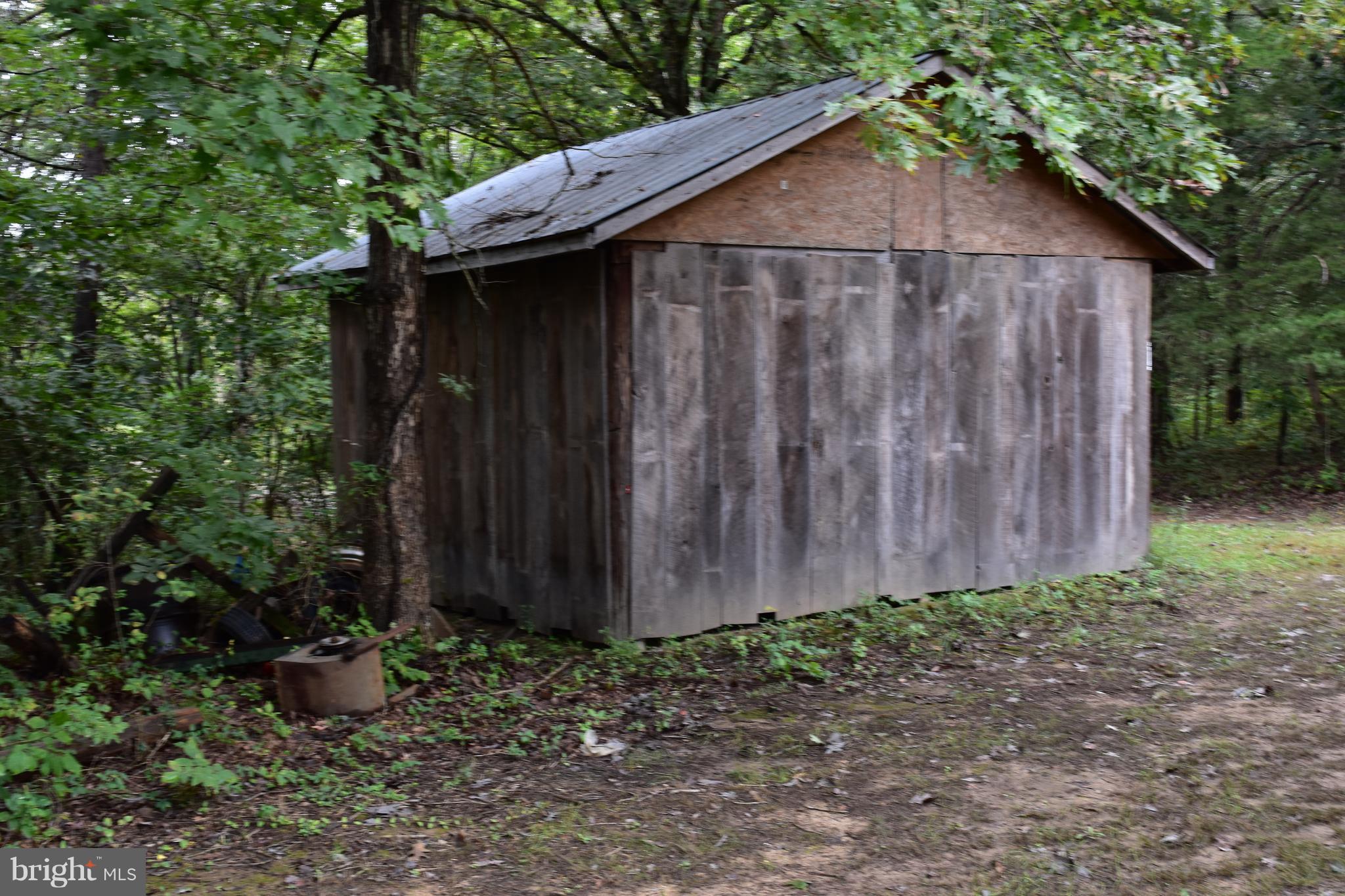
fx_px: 1681
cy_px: 448
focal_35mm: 45
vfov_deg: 29.9
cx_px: 672
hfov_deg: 43.6
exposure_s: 1/60
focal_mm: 30
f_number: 8
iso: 400
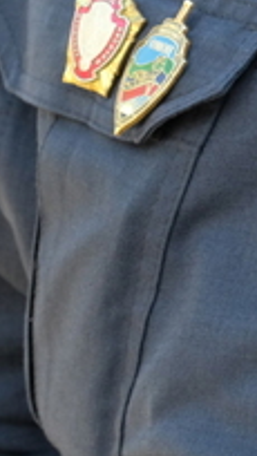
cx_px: 579
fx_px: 1959
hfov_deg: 7.1
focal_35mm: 162
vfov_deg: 13.3
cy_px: 183
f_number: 5.6
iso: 1250
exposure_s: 1/240
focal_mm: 27.7
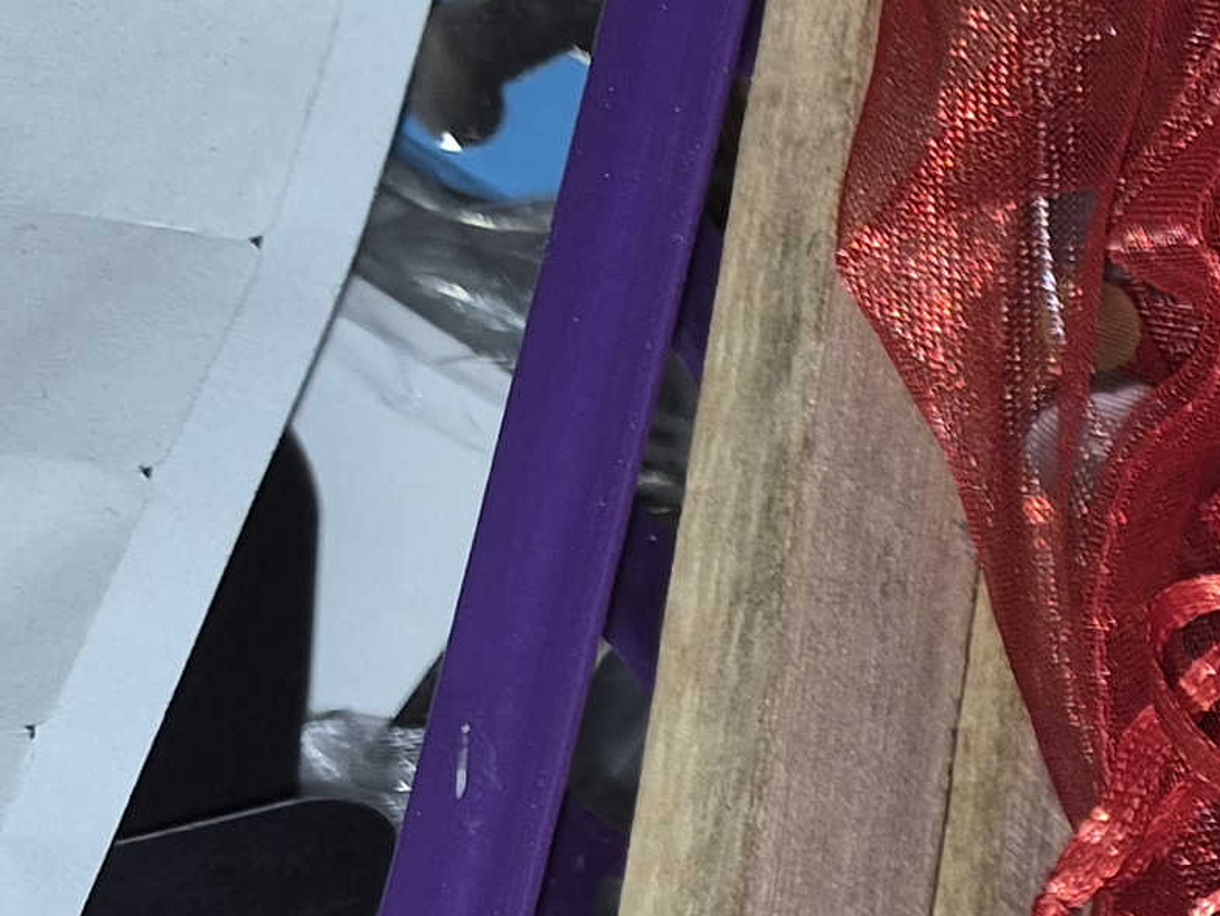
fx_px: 4125
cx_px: 2893
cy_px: 1497
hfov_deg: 13.0
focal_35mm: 117
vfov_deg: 11.9
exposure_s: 1/50
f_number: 1.8
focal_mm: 5.4
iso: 25
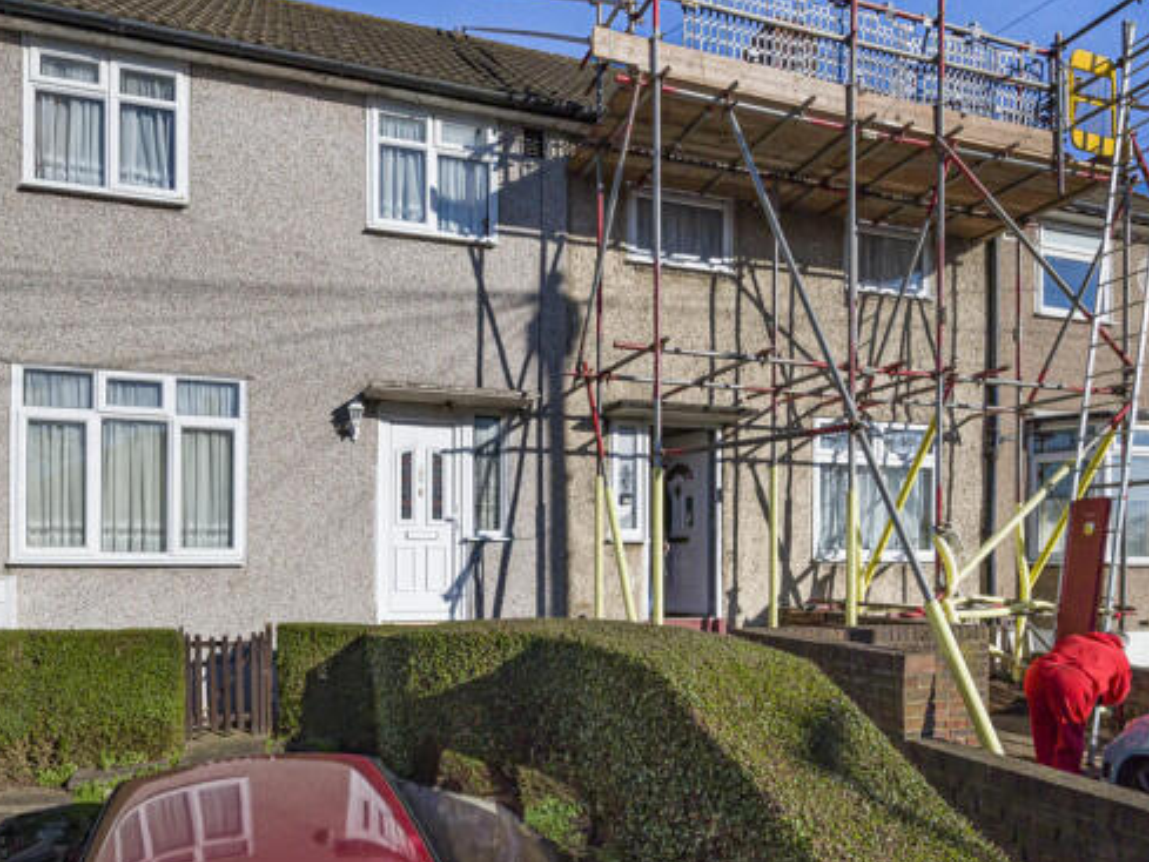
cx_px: 472
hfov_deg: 86.9
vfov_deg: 71.1
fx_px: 598
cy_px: 506
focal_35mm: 18
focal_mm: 14
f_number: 9
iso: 400
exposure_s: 1/6400
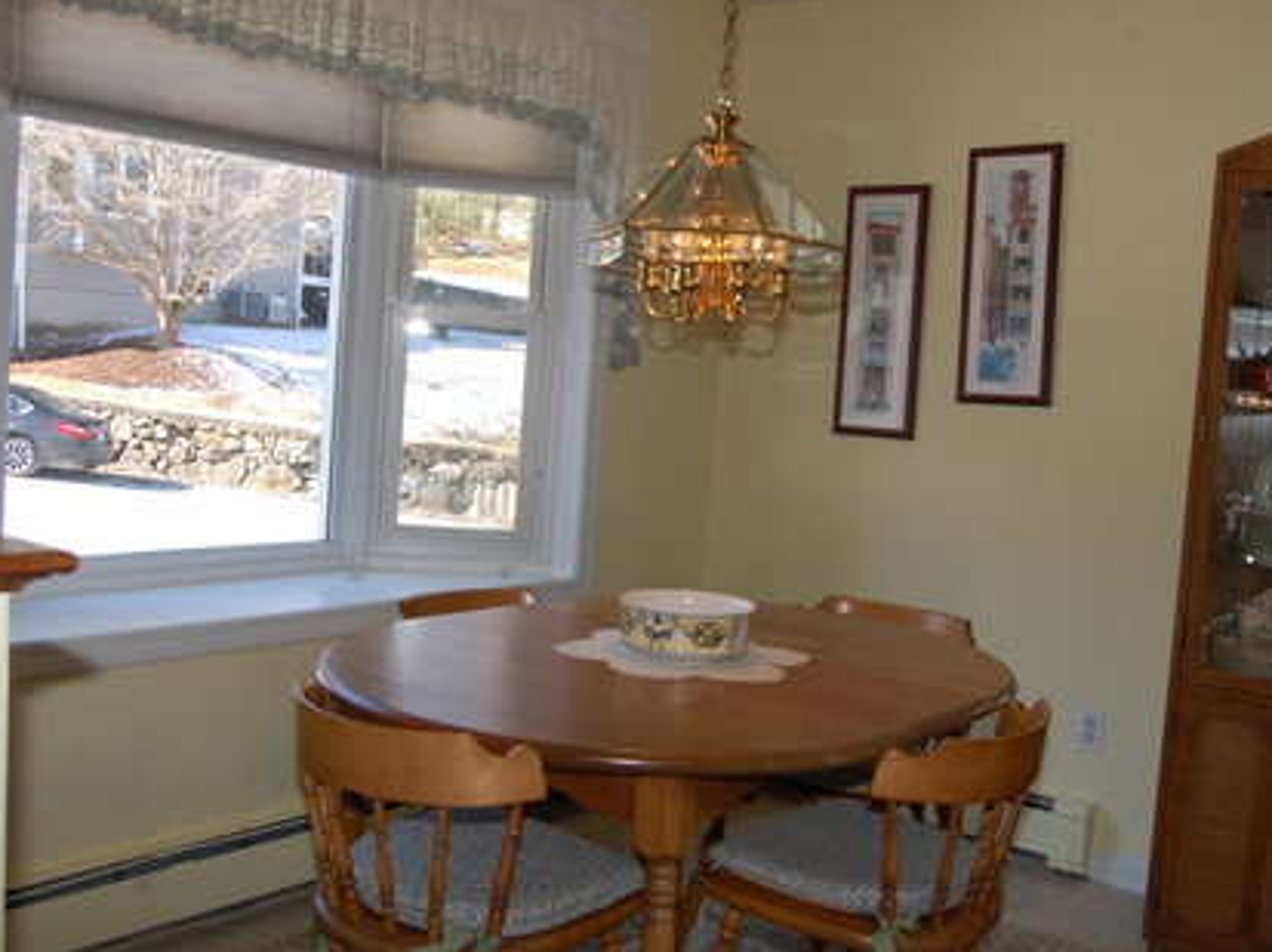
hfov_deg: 48.3
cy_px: 464
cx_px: 699
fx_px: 1416
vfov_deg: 37.2
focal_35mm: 39
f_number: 5.6
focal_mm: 23
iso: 400
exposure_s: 1/125
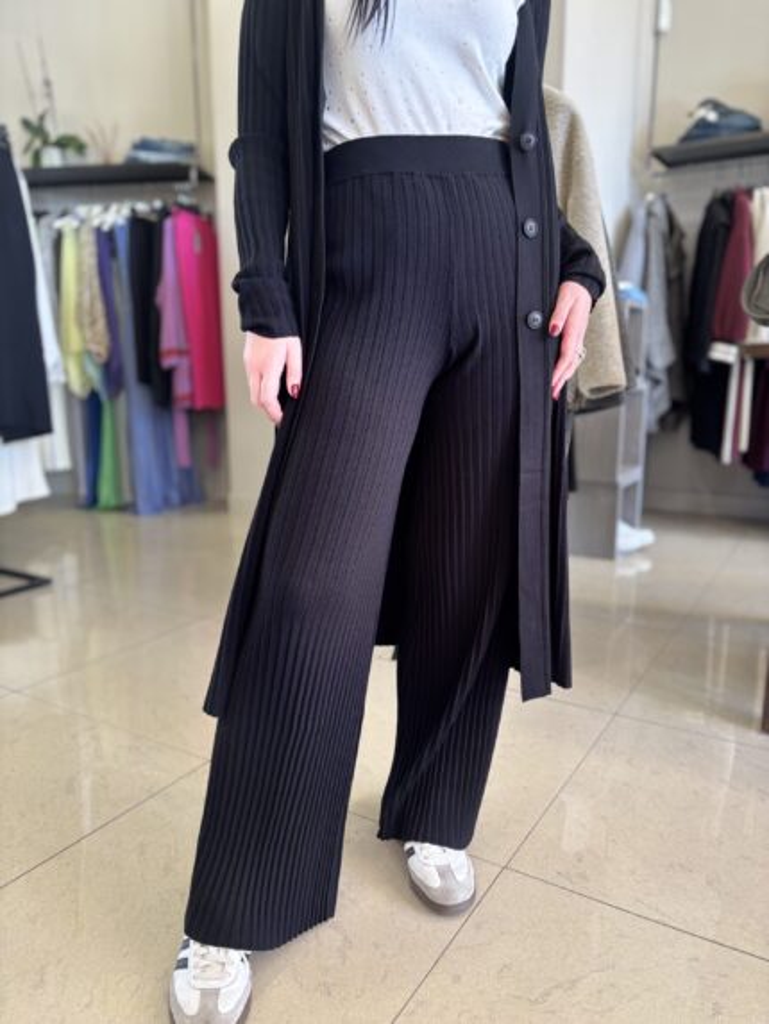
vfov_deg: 67.3
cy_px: 512
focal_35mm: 26
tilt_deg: -11.0
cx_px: 384
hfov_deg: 53.1
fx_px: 770
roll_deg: -0.2
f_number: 1.6
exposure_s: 1/50
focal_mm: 5.96
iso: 100
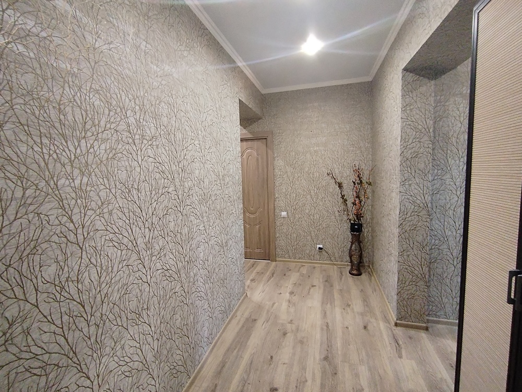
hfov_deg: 94.5
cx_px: 261
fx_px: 241
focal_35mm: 16
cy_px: 196
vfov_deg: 78.1
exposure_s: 1/20
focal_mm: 1.42
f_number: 2.2
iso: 792
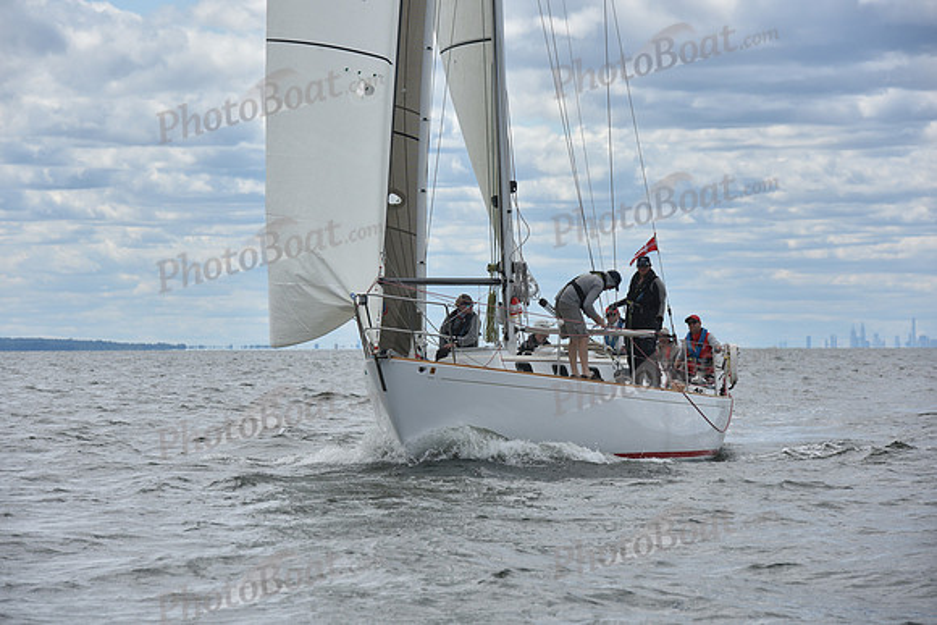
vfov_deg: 6.9
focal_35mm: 200
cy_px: 312
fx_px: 5207
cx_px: 468
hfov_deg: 10.3
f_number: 10
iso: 250
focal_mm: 200
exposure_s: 1/800
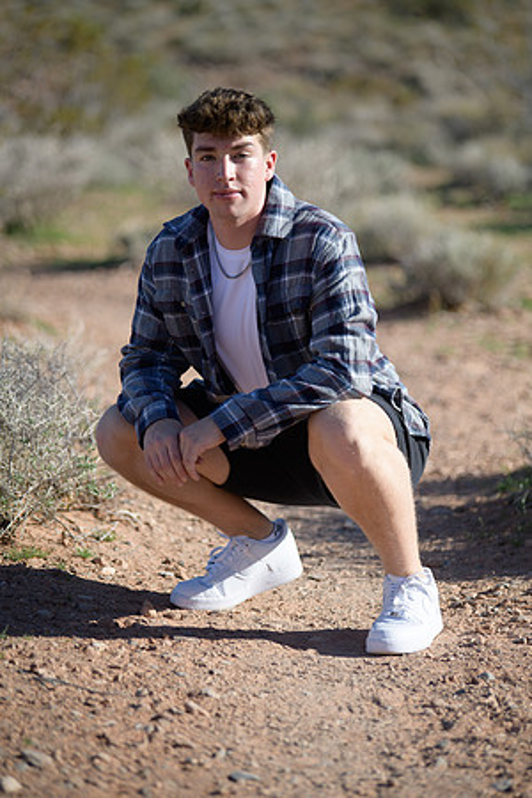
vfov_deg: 14.7
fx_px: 3103
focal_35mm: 140
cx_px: 266
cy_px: 399
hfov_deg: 9.8
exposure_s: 1/3200
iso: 200
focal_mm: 140
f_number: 2.8
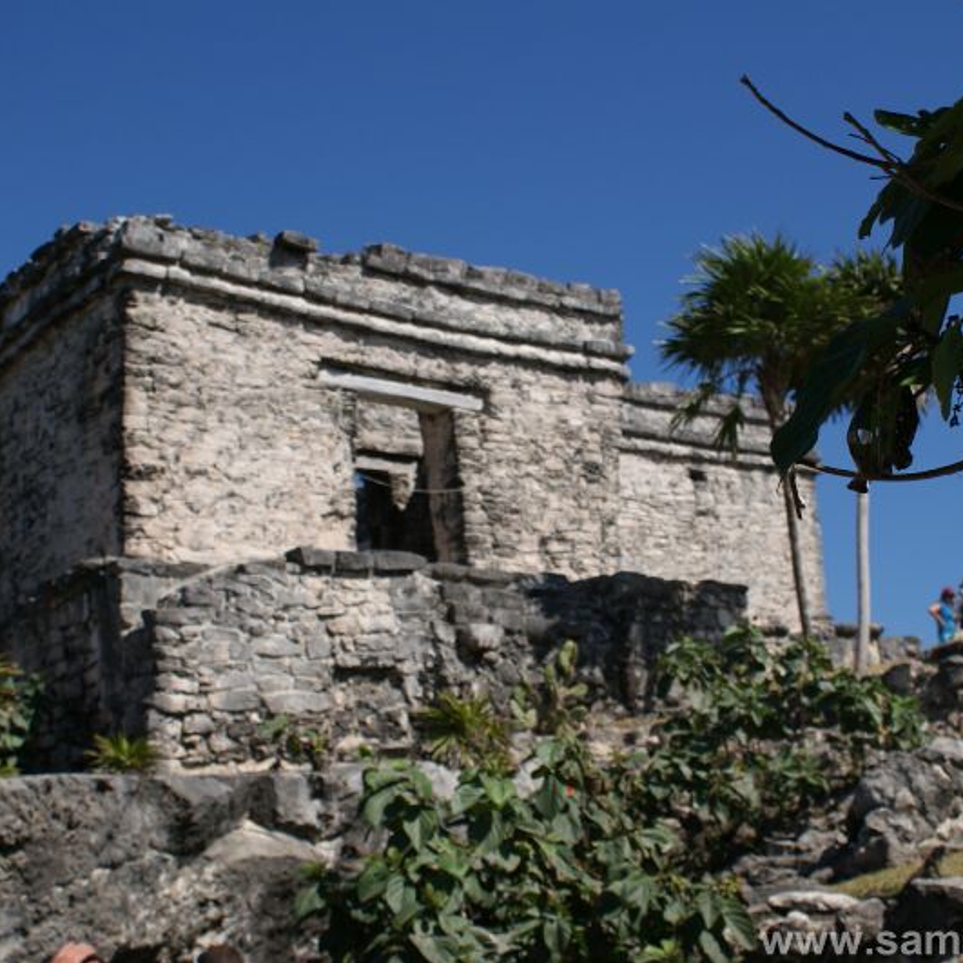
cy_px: 483
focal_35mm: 50
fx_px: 1574
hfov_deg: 34.0
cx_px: 519
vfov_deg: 34.0
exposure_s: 1/640
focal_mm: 26
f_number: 5.6
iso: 100
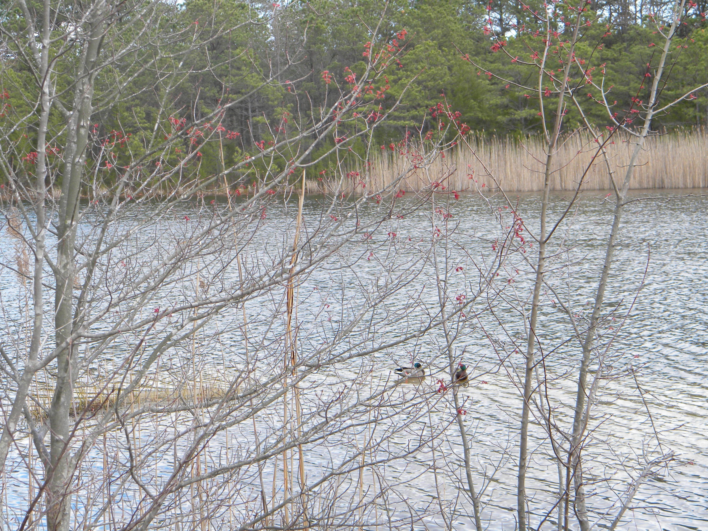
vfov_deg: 17.8
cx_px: 354
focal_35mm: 83
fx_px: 1698
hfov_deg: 23.6
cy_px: 266
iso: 80
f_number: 4.5
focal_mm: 15.1
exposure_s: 1/165
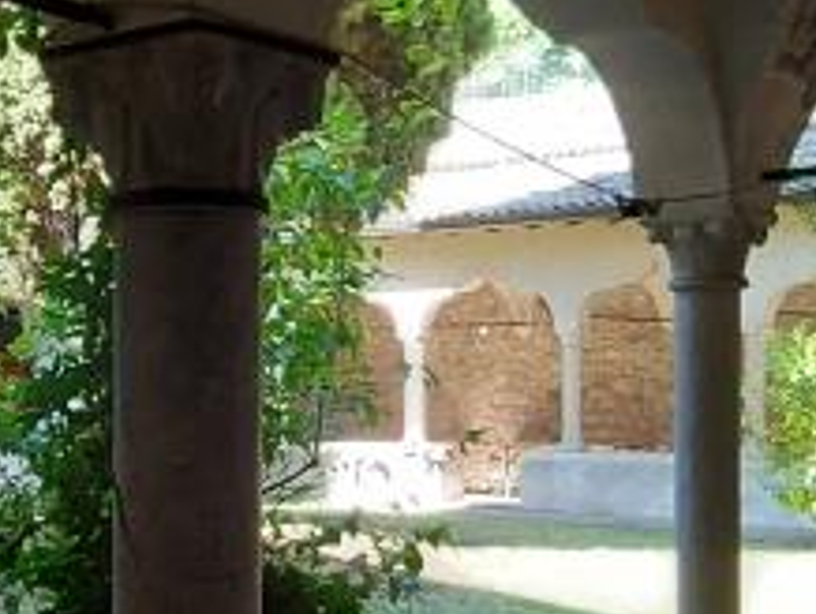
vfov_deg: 24.0
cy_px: 412
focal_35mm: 61
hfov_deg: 31.2
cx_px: 225
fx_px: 1440
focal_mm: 1.74
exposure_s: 1/50
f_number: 2.2
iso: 64
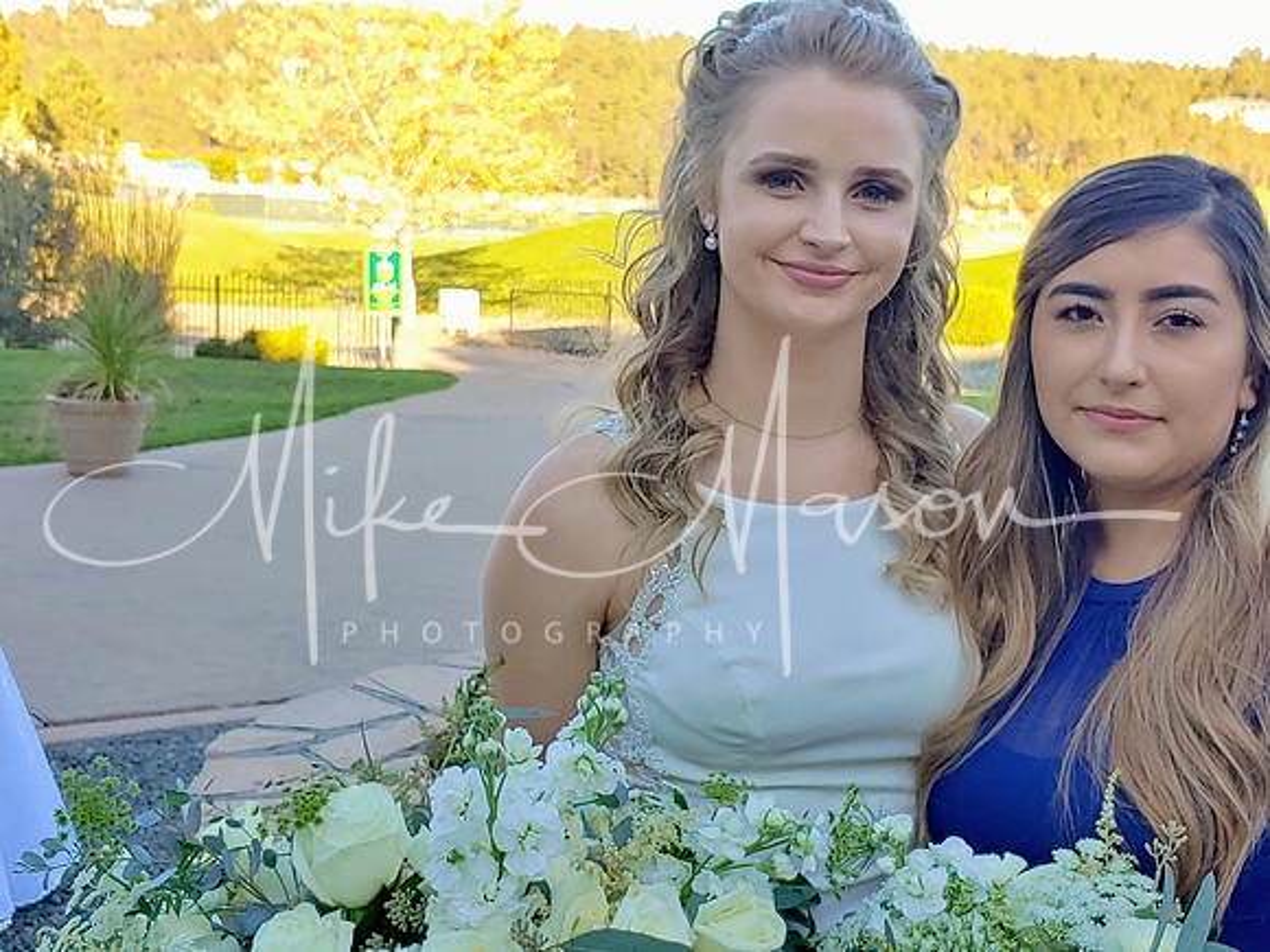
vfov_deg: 29.1
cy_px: 476
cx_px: 635
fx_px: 1834
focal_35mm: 50
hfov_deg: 38.2
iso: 50
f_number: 1.5
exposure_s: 1/376
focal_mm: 4.23
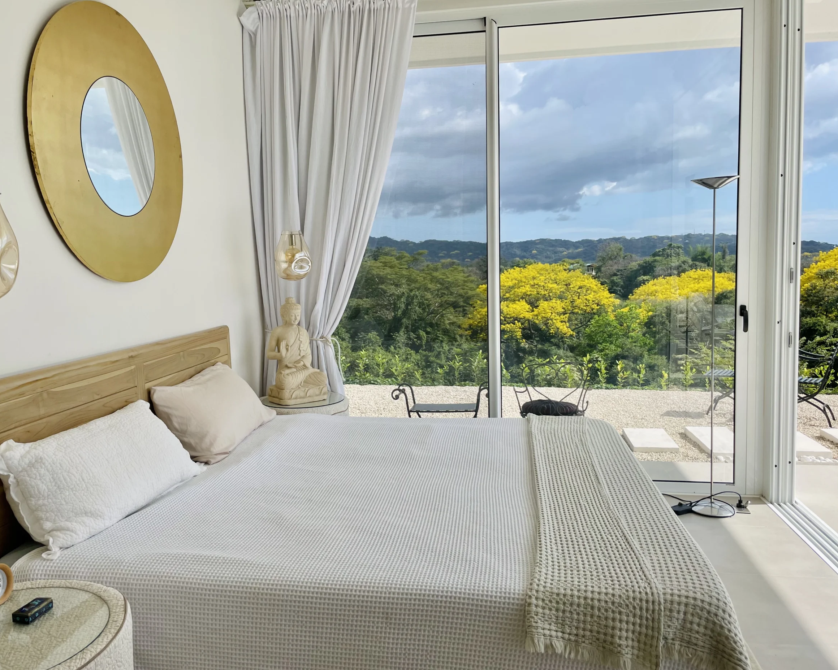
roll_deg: +1.5
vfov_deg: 51.5
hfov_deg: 62.2
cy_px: 329
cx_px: 392
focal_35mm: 28
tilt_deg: -5.3
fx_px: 694
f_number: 1.6
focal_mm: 4.2
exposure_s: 1/3509
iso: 32
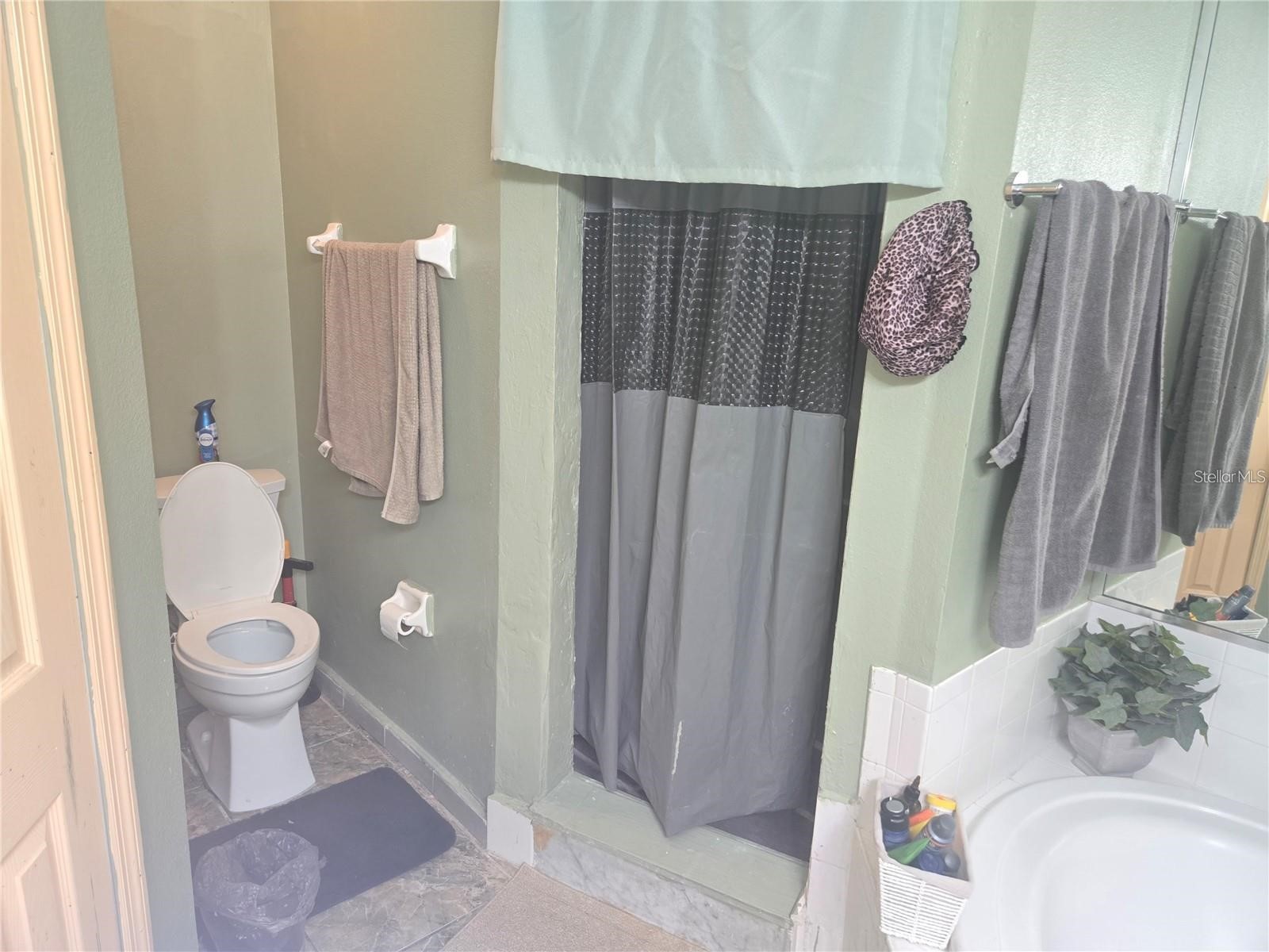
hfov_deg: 73.9
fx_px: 843
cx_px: 634
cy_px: 476
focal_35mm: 23
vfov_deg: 58.9
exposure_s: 1/15
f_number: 1.8
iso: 160
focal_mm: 5.4
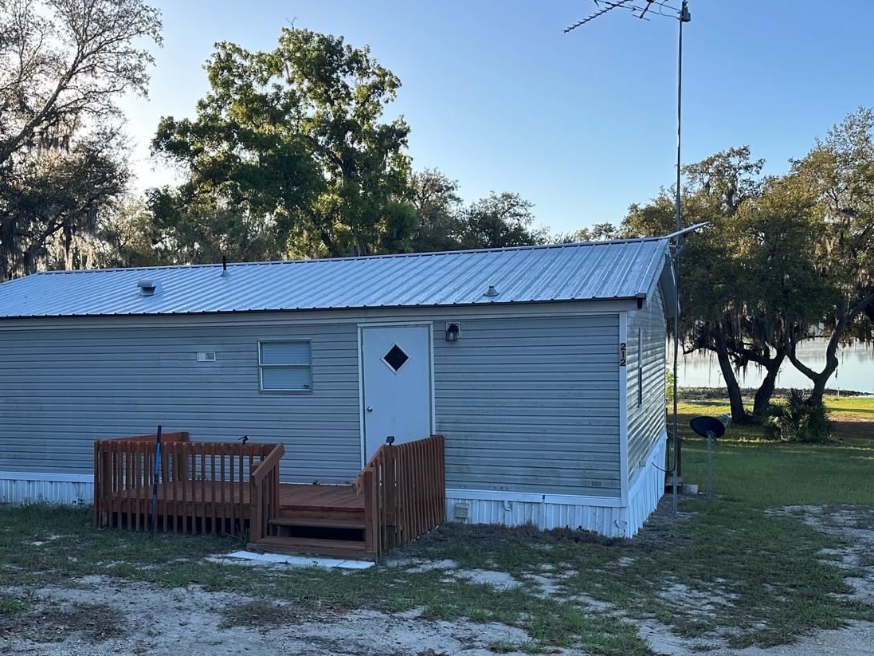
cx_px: 378
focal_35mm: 35
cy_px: 403
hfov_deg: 52.5
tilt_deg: -4.3
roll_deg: +1.5
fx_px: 884
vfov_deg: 40.5
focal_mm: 6.86
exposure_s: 1/1072
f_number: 1.78
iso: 80
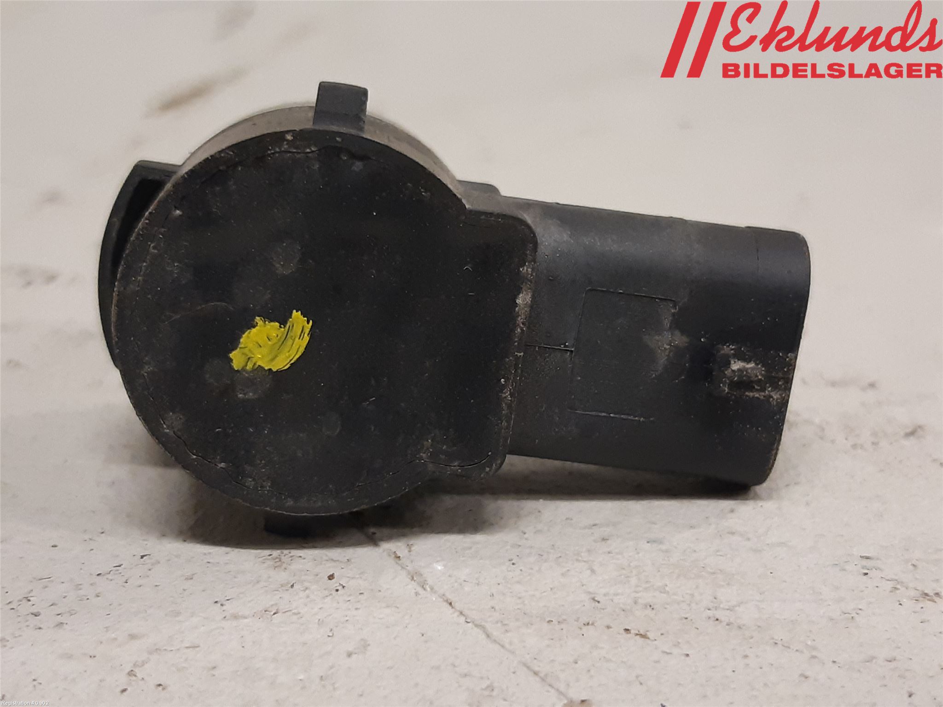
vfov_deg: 53.1
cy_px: 354
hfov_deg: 67.3
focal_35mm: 26
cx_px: 472
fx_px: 708
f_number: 1.7
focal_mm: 3.93
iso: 200
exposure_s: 1/50
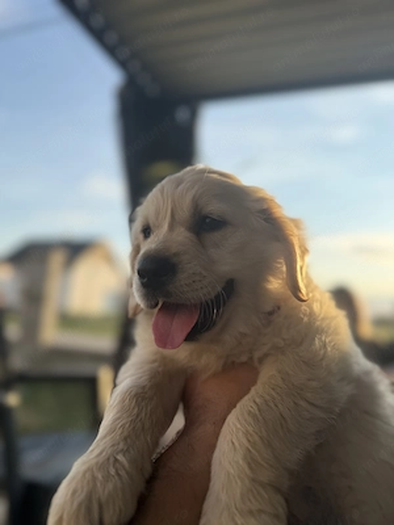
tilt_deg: +8.1
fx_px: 364
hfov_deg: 56.8
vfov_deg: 71.6
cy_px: 262
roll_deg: -4.5
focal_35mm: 24
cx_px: 197
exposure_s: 1/2525
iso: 80
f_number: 1.78
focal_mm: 6.76
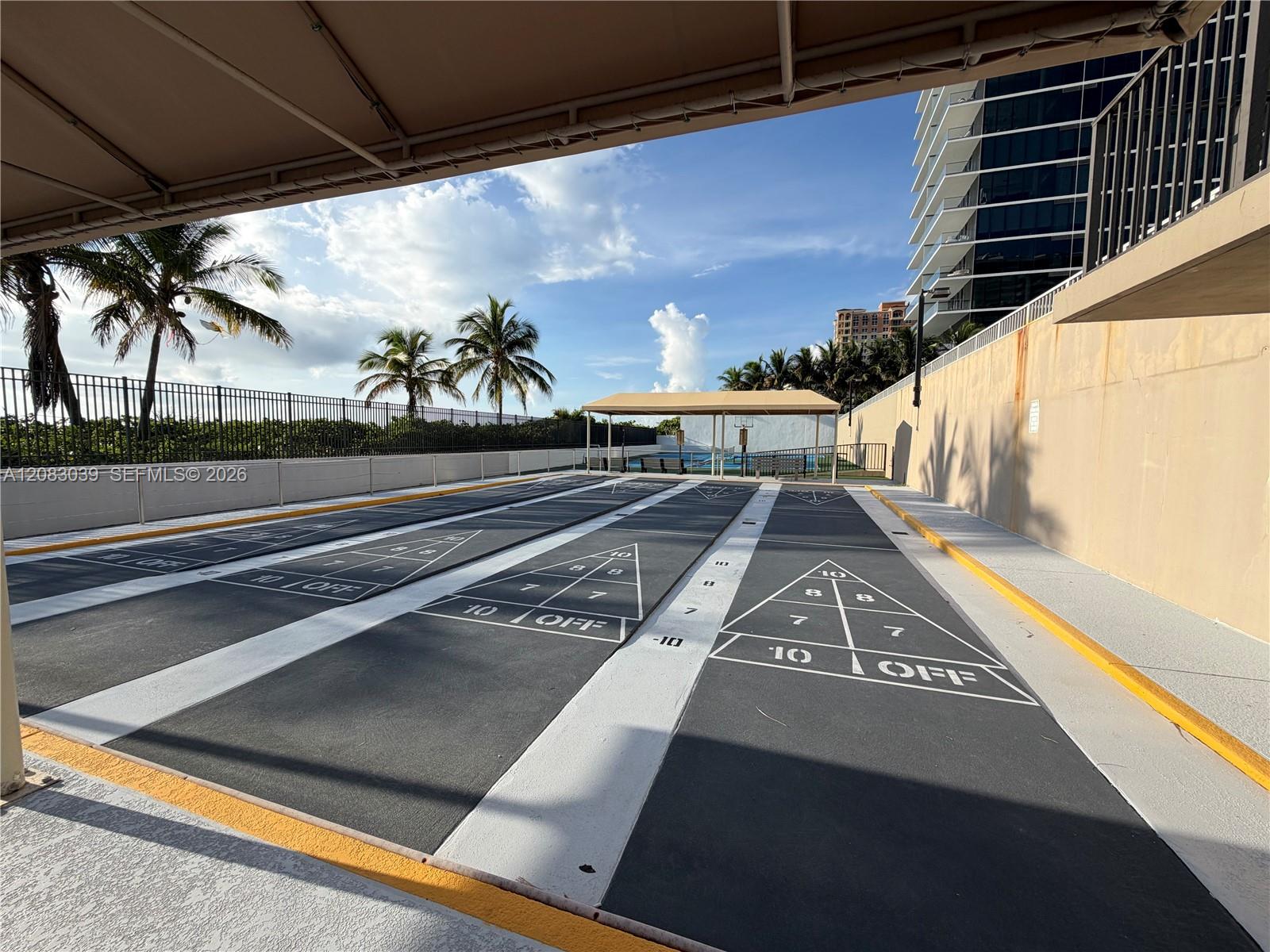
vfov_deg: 85.7
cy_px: 476
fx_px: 514
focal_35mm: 14
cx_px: 635
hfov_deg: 102.1
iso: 20
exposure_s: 1/1001
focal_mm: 2.22
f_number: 2.2
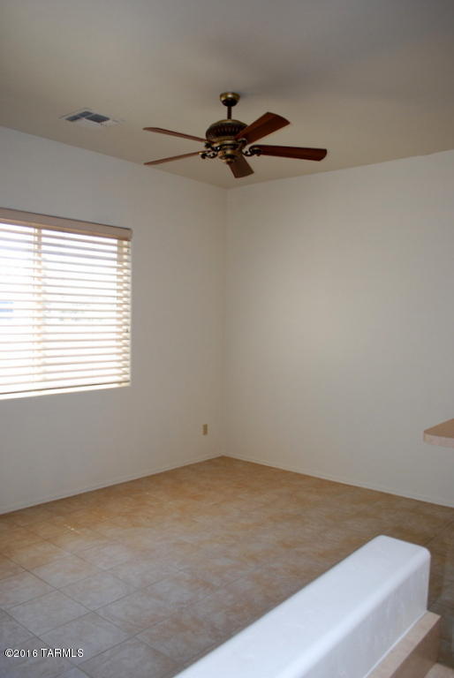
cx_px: 227
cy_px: 339
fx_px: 509
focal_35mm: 27
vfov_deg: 67.3
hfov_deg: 48.0
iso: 200
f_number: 3.5
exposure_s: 1/80
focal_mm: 18
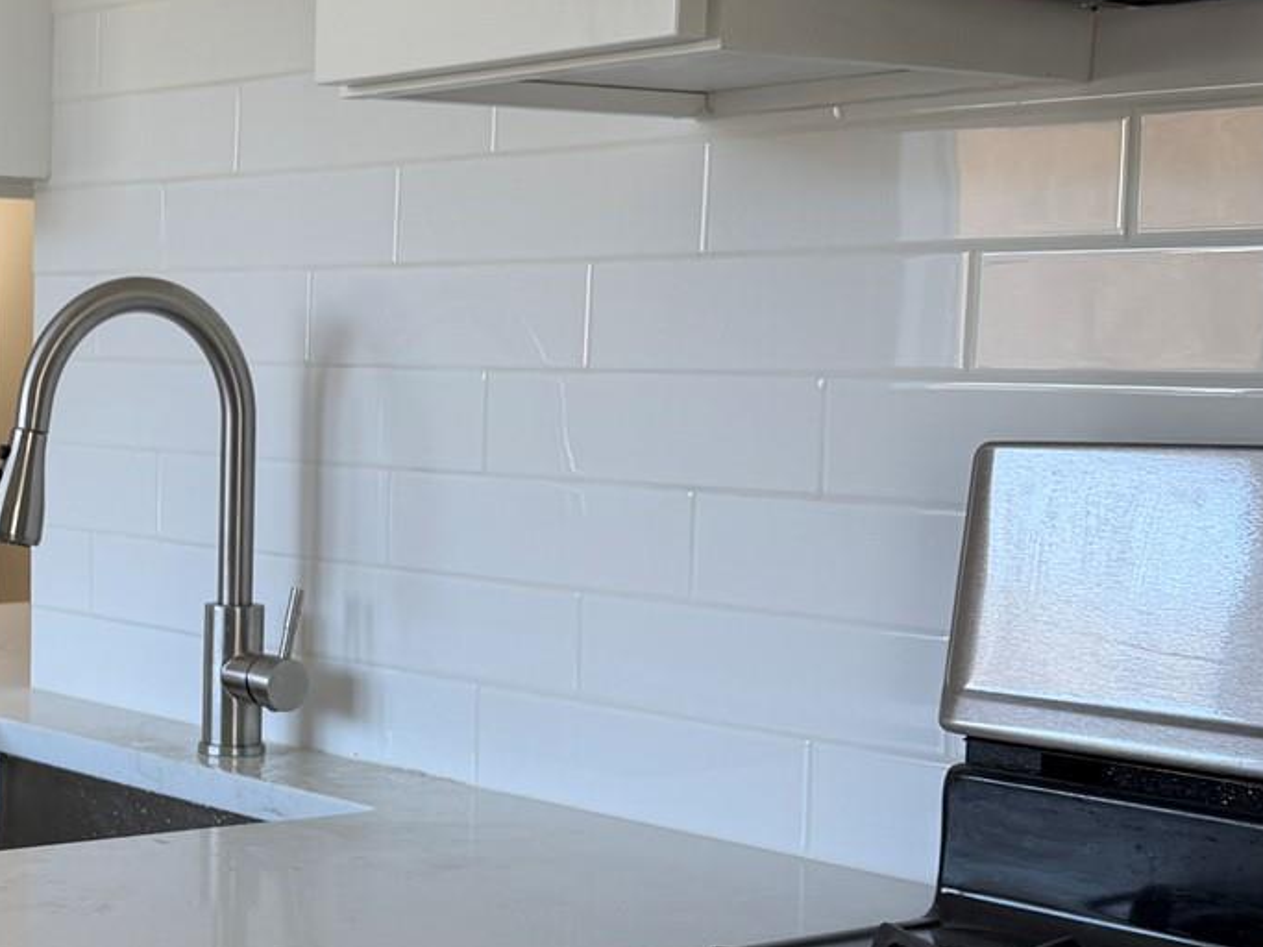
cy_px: 575
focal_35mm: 72
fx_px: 2627
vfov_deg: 20.4
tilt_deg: -5.5
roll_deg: -0.1
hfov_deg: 25.7
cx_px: 7
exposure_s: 1/121
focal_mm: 6.76
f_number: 1.78
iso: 64
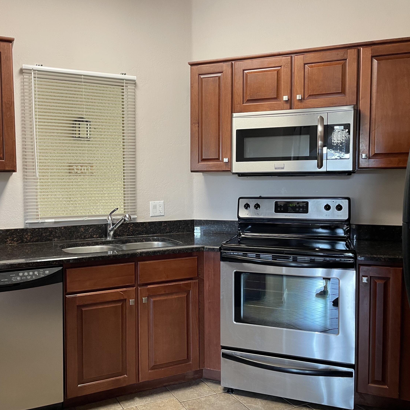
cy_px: 207
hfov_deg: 52.3
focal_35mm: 31
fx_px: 415
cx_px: 169
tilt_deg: -3.4
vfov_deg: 52.5
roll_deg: +0.8
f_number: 1.6
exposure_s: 1/60
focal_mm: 4.2
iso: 100
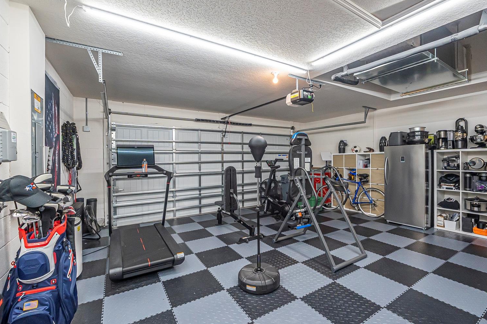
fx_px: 216
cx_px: 257
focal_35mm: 16
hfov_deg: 96.7
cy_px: 160
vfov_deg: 73.7
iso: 1600
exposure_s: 1/160
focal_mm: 10
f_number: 4
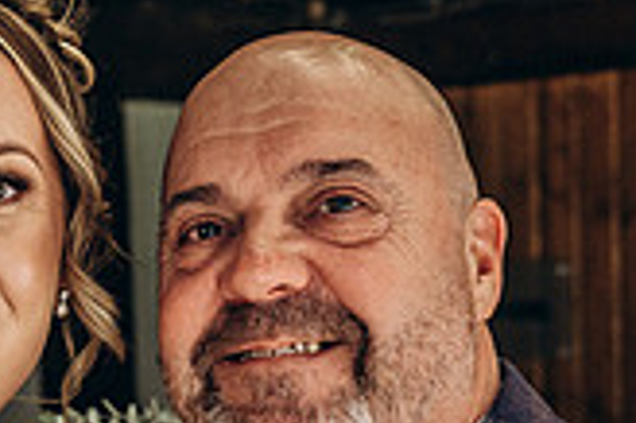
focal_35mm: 122
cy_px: 815
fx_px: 2153
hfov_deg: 16.6
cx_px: 105
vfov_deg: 10.4
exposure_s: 1/125
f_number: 2.8
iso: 800
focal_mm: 24
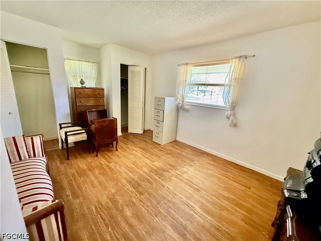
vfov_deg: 85.7
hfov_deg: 102.1
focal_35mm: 14
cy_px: 120
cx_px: 160
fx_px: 130
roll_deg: -3.1
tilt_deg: -12.7
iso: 640
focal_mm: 2.22
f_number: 2.2
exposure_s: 1/60
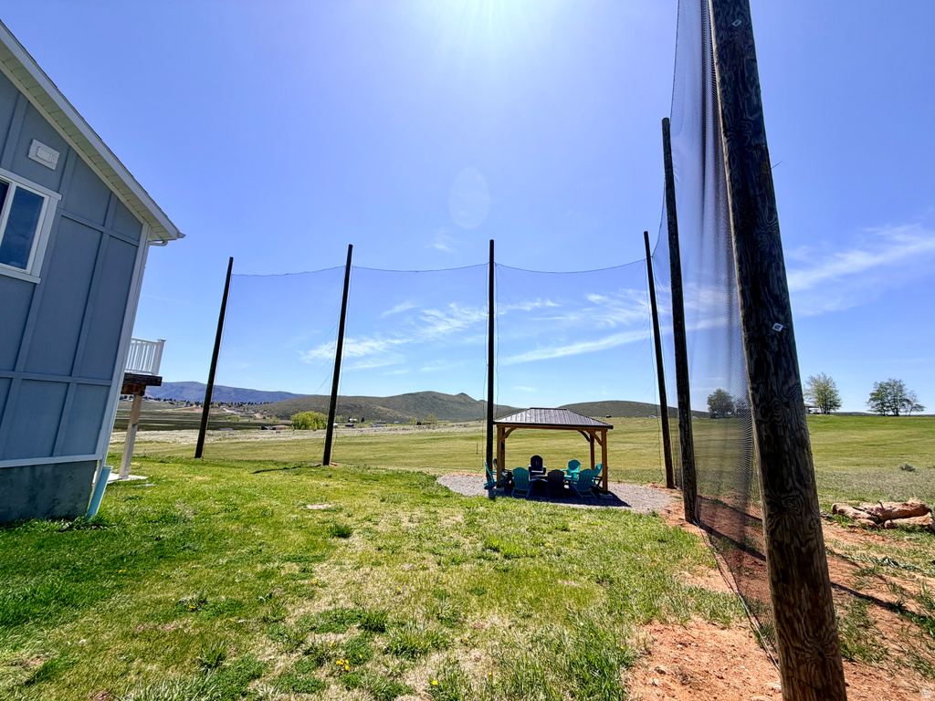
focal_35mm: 14
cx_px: 468
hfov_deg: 102.1
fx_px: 378
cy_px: 350
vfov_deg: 85.7
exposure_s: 1/1259
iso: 20
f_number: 2.2
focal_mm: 2.22
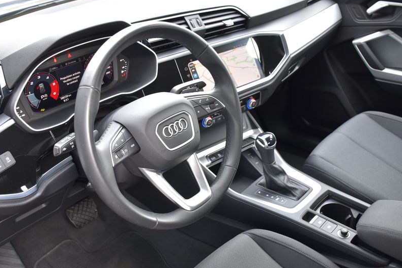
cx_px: 193
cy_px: 146
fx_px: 424
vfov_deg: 35.0
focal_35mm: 38
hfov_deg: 50.7
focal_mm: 20
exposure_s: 1/60
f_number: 4
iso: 640
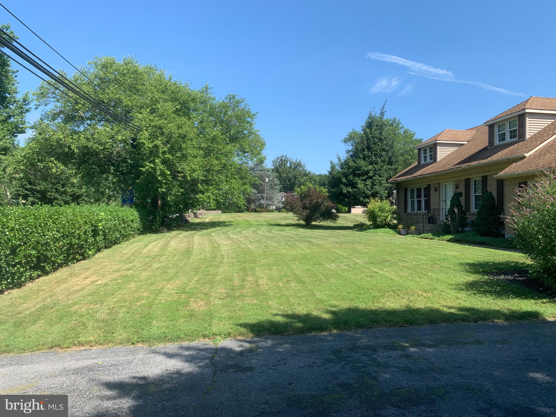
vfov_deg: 53.1
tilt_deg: +1.7
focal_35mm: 26
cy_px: 208
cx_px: 278
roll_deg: -0.9
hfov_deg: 67.3
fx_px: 418
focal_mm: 4.25
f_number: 1.8
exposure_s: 1/1205
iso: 25
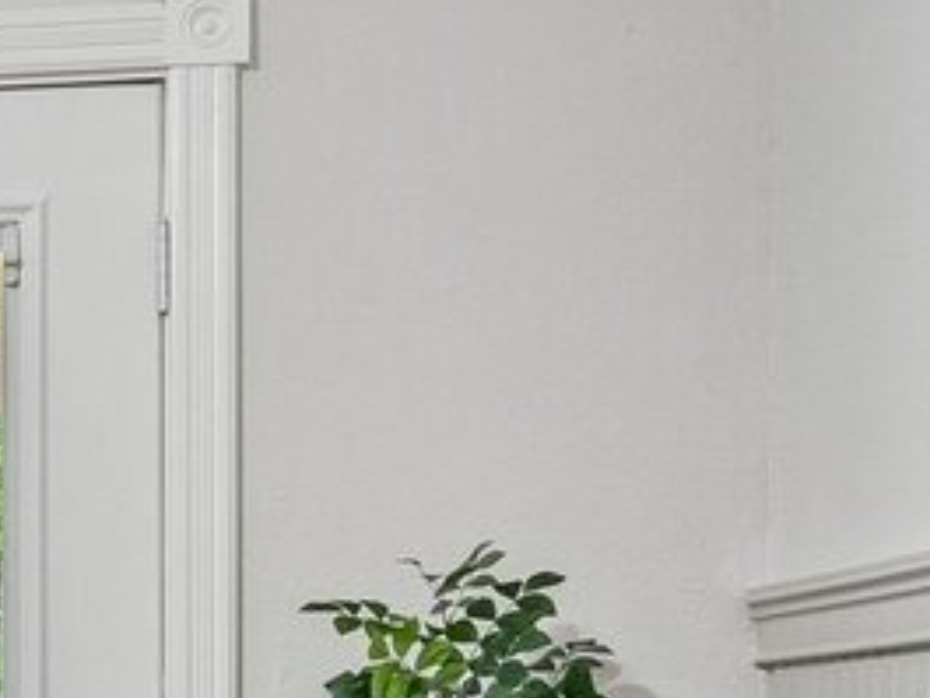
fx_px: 2688
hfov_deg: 17.2
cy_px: 782
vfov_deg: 14.4
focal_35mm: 100
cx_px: -579
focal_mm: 17
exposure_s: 1/20
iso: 2800
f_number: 8
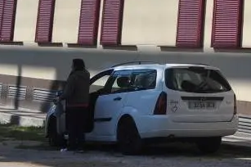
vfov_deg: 10.5
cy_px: -103
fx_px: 871
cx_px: 423
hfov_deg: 14.7
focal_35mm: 125
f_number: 10
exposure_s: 1/400
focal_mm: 20
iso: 200
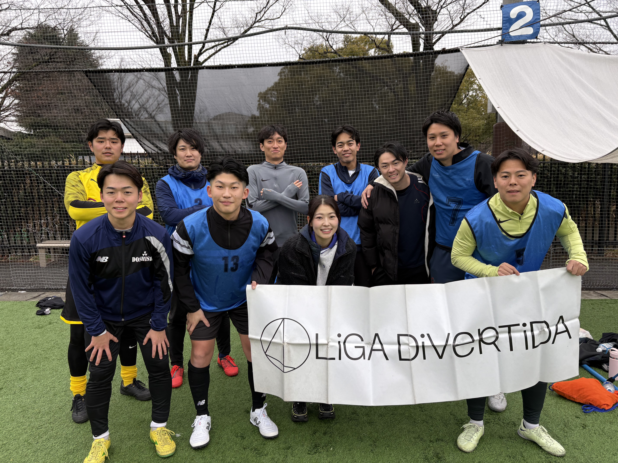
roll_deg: +0.1
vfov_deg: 53.1
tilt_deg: -6.5
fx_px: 464
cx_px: 309
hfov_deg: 67.3
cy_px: 232
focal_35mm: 26
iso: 50
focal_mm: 5.96
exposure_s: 1/379
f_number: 1.6
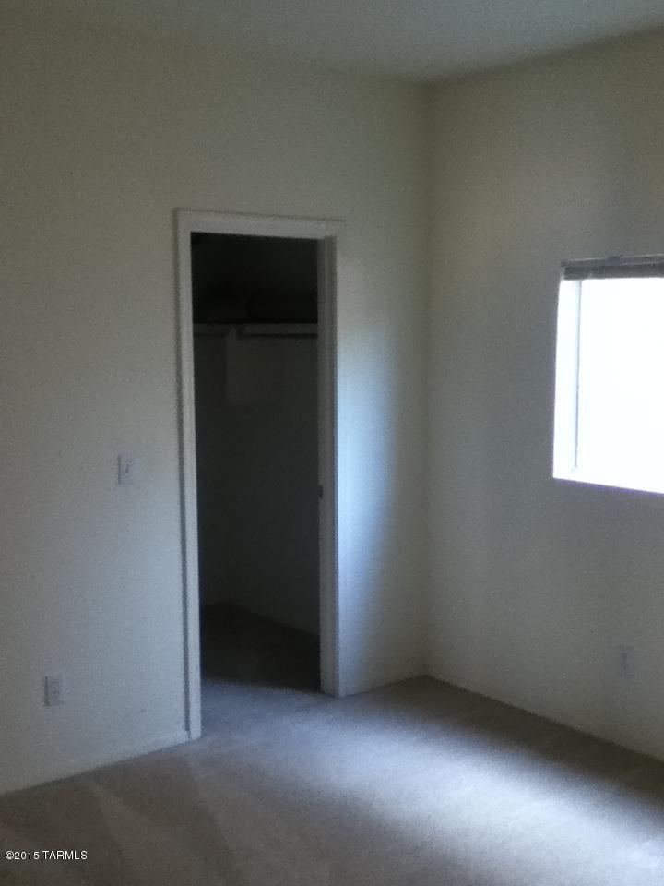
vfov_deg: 56.8
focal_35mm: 32
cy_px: 443
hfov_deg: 44.2
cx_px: 332
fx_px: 818
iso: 250
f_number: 2.4
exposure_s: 1/30
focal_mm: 3.85
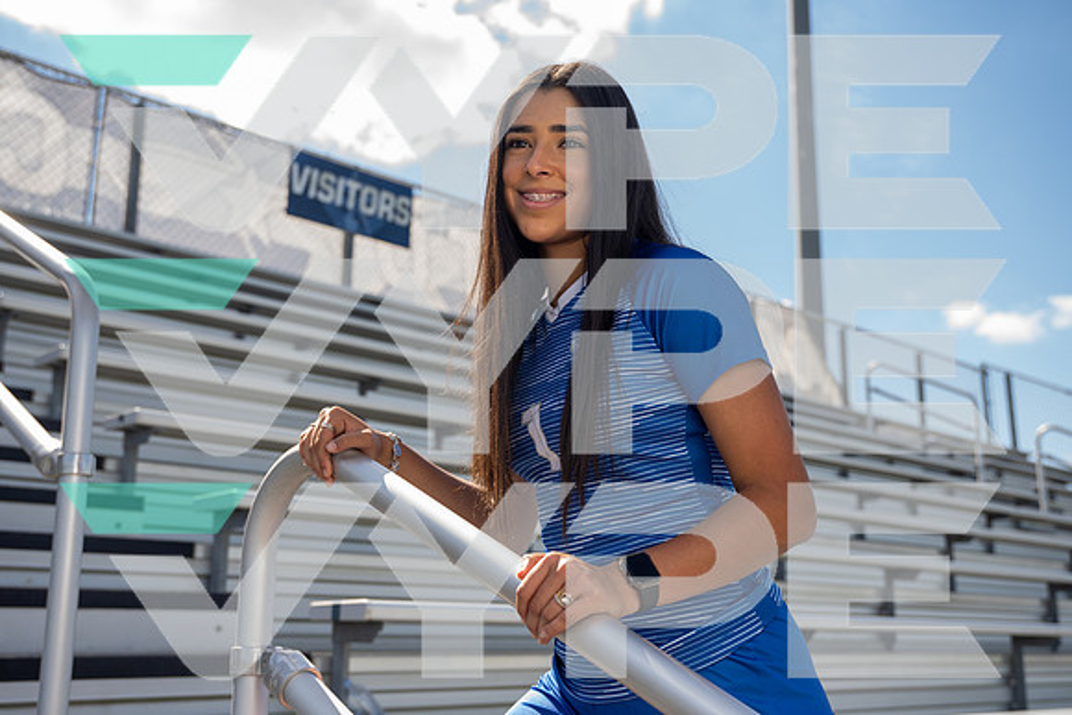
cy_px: 358
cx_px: 536
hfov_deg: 46.4
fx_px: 1251
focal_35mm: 42
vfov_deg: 31.9
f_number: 4
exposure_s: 1/250
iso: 50
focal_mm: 42
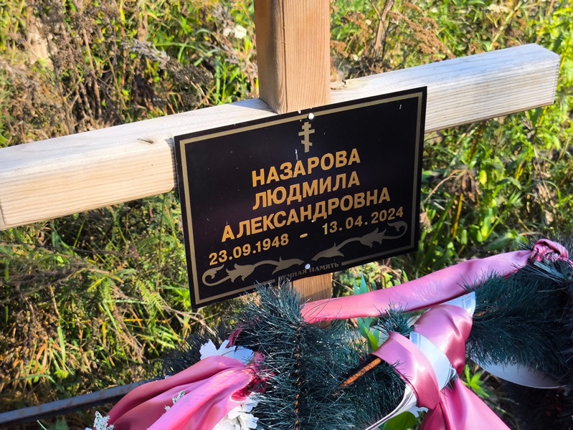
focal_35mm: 50
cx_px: 286
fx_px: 828
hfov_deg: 38.2
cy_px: 215
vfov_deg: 29.1
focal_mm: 4.71
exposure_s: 1/416
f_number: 1.7
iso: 50
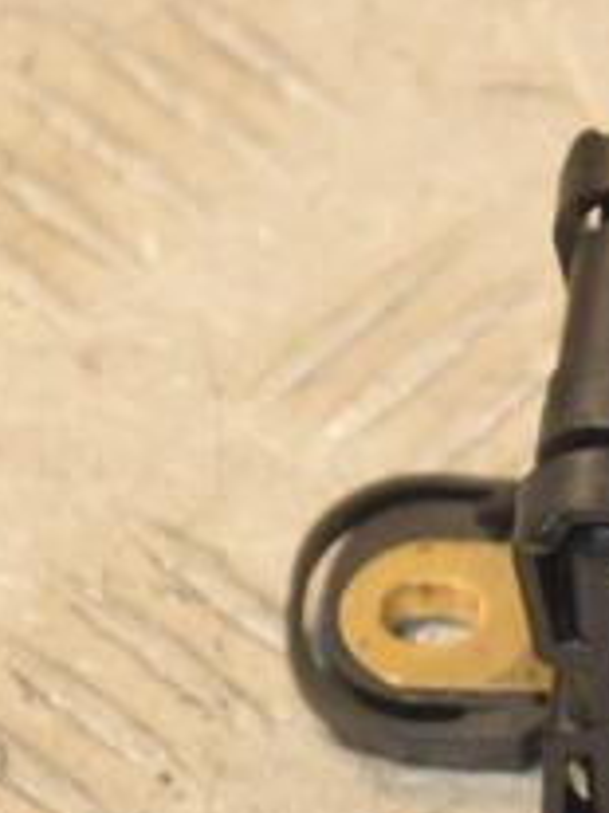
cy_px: 621
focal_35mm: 439
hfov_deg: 3.4
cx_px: 841
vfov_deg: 4.5
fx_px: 10318
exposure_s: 1/200
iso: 800
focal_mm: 105
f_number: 7.1
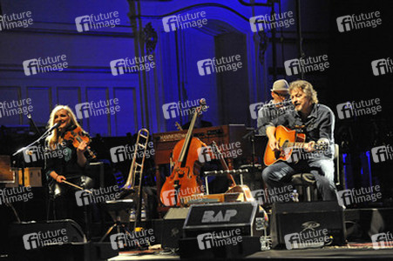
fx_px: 1582
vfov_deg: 9.4
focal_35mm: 145
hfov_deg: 14.2
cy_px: 130
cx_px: 196
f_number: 4.8
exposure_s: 1/125
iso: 6400
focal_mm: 145
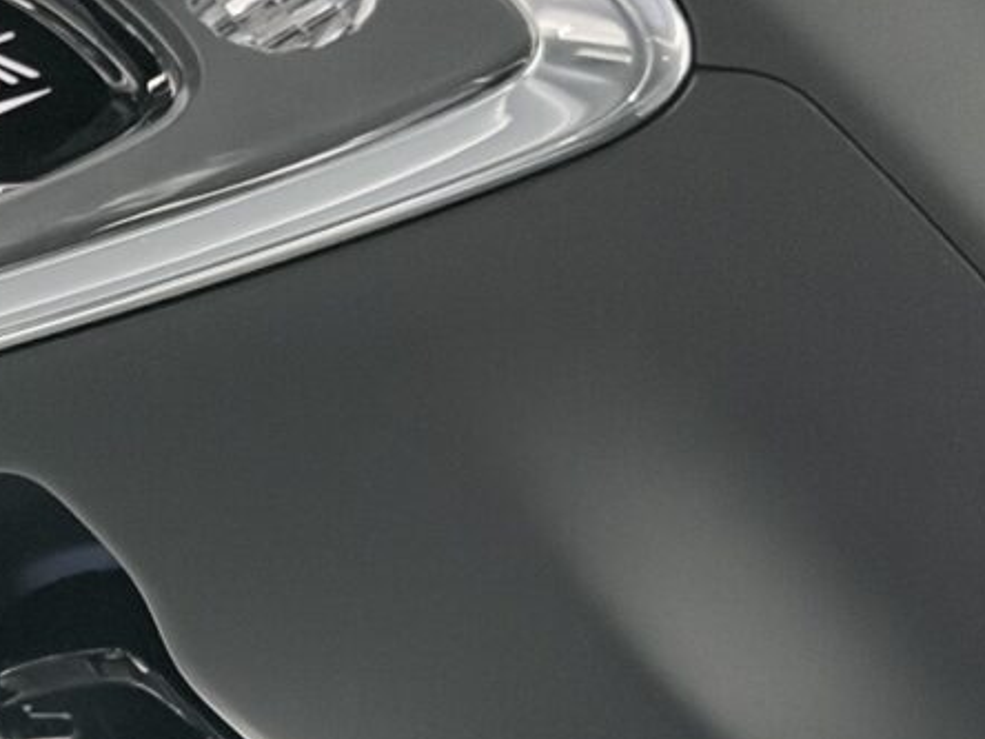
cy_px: 595
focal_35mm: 120
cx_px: -33
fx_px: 3415
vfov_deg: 12.3
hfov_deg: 16.0
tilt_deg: +27.9
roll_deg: -3.8
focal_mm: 5.96
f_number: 1.6
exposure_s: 1/20
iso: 500
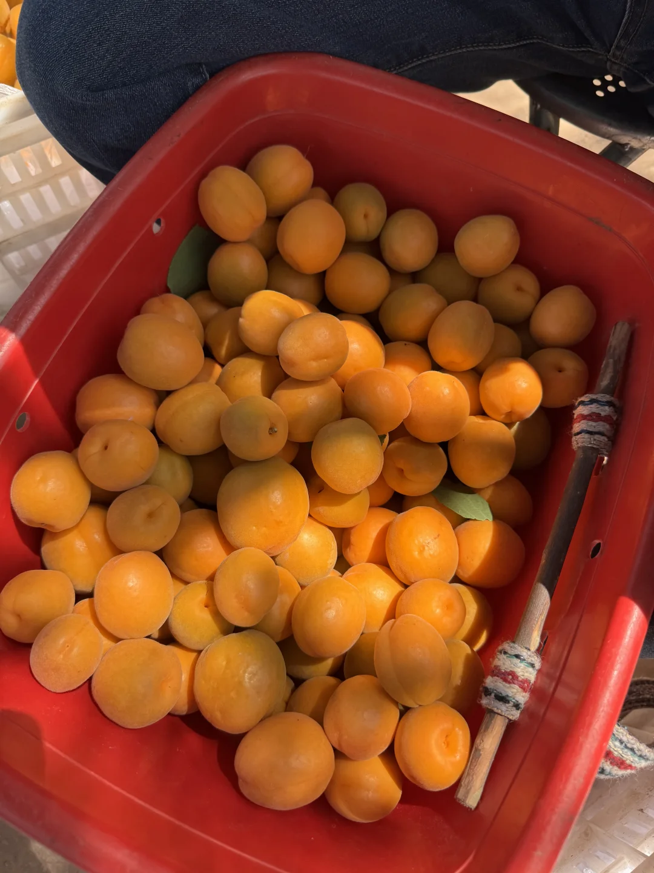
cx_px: 327
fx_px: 605
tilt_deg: -67.9
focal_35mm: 24
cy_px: 436
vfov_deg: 71.6
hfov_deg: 56.8
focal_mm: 6.76
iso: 80
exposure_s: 1/1238
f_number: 1.78
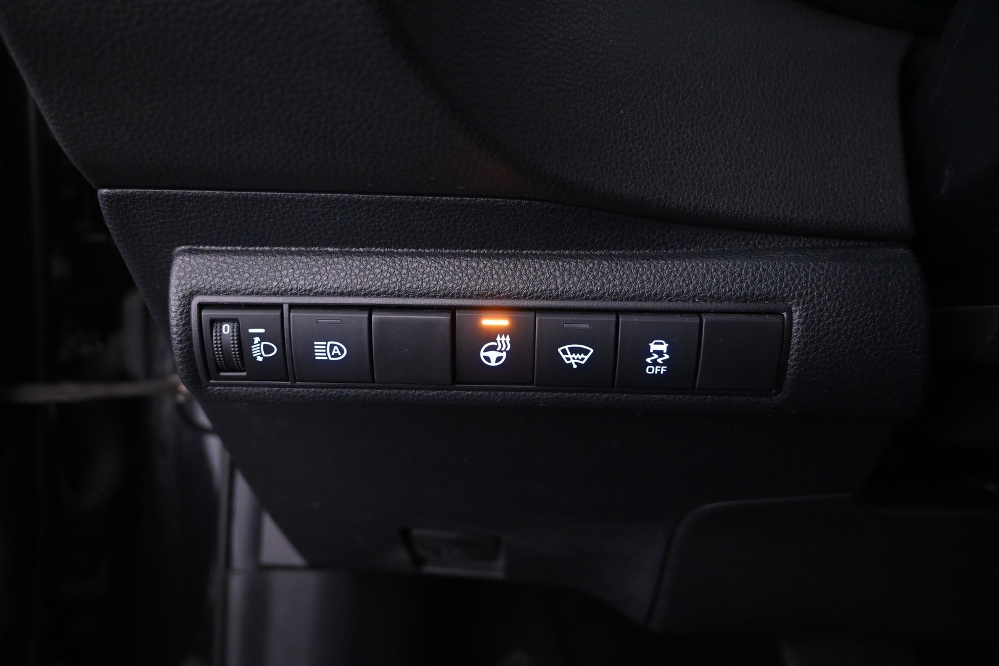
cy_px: 333
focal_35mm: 29
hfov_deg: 63.2
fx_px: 812
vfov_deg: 44.6
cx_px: 500
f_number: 3.8
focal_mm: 19.5
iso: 3200
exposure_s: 1/15
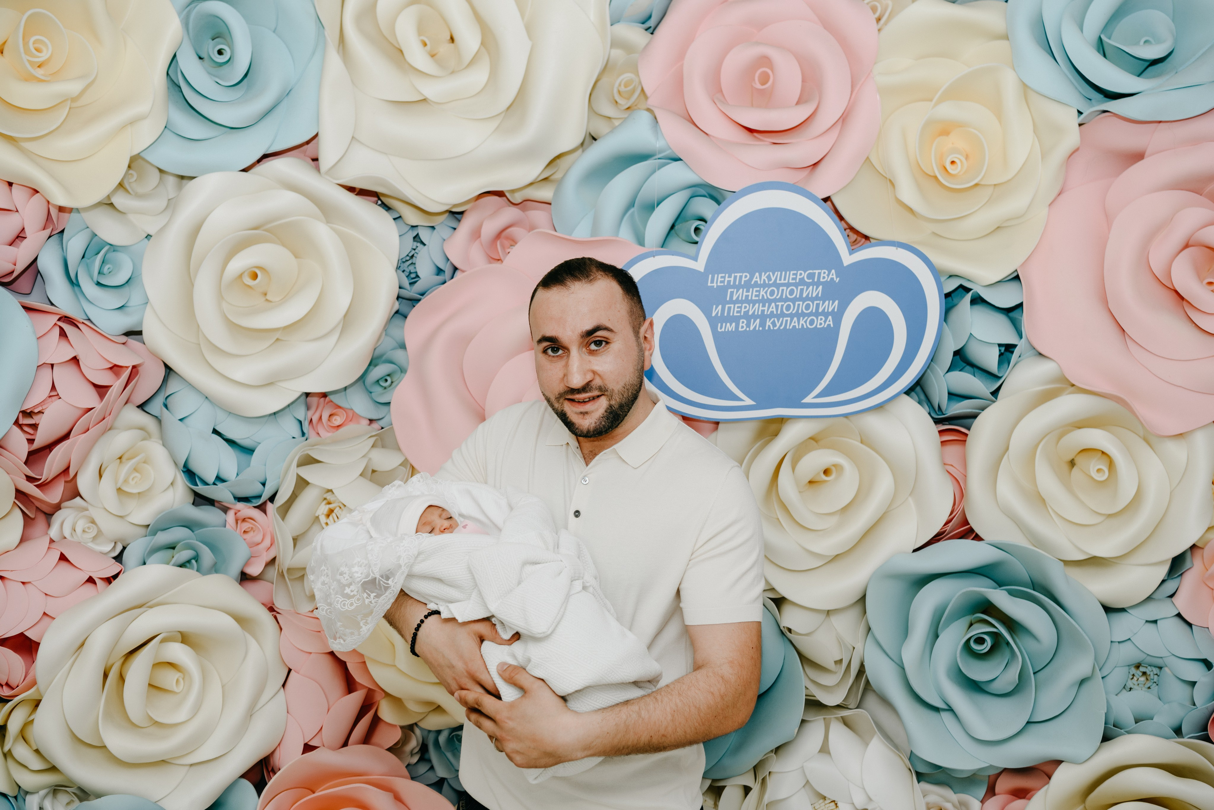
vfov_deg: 28.1
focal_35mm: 48
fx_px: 1619
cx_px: 607
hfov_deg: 41.1
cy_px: 405
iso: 100
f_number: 4.5
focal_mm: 48
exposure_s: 1/160
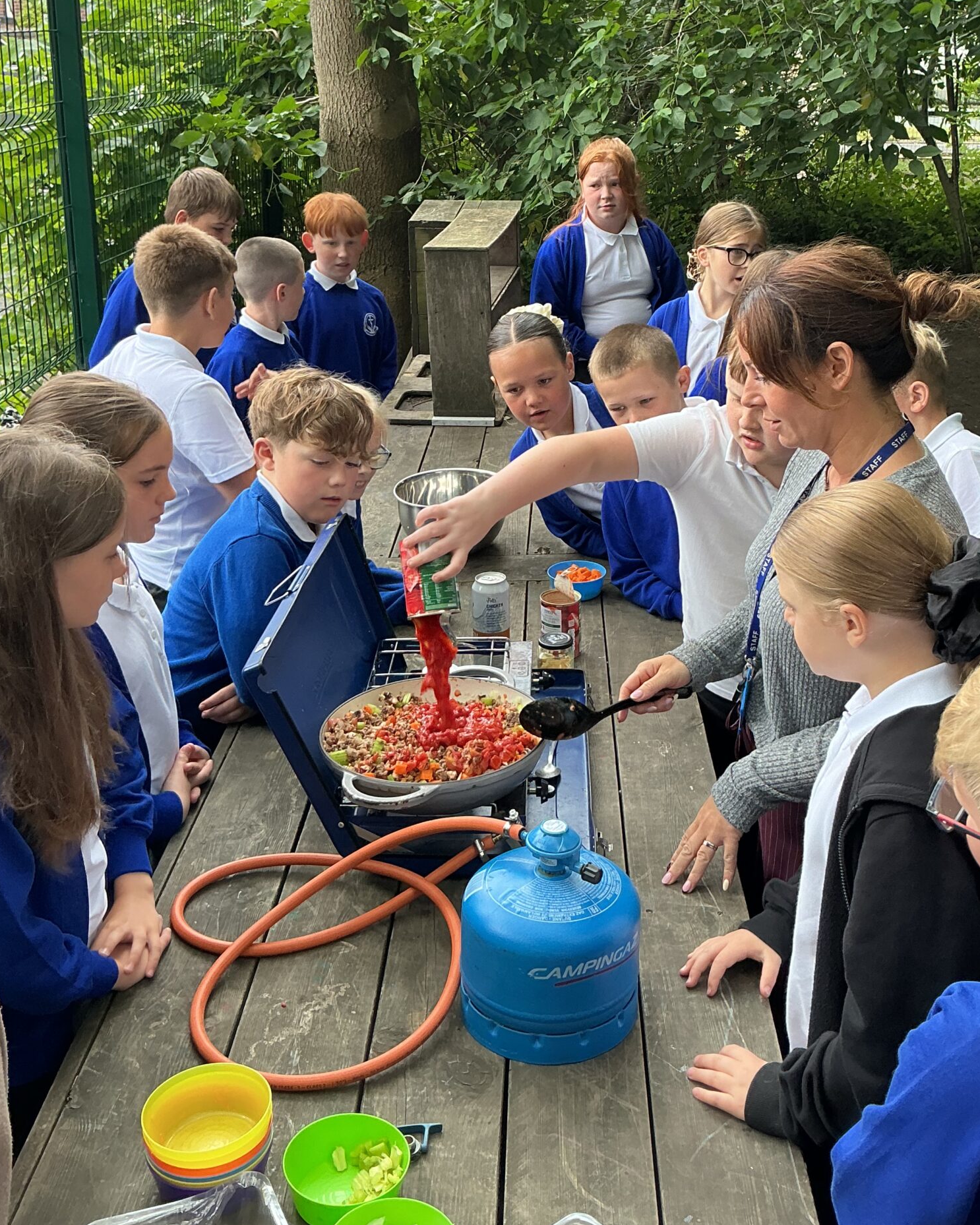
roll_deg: -2.3
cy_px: 418
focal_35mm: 39
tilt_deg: -15.8
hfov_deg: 38.1
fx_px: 1414
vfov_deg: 46.2
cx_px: 576
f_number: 1.8
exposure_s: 1/120
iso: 50
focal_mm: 3
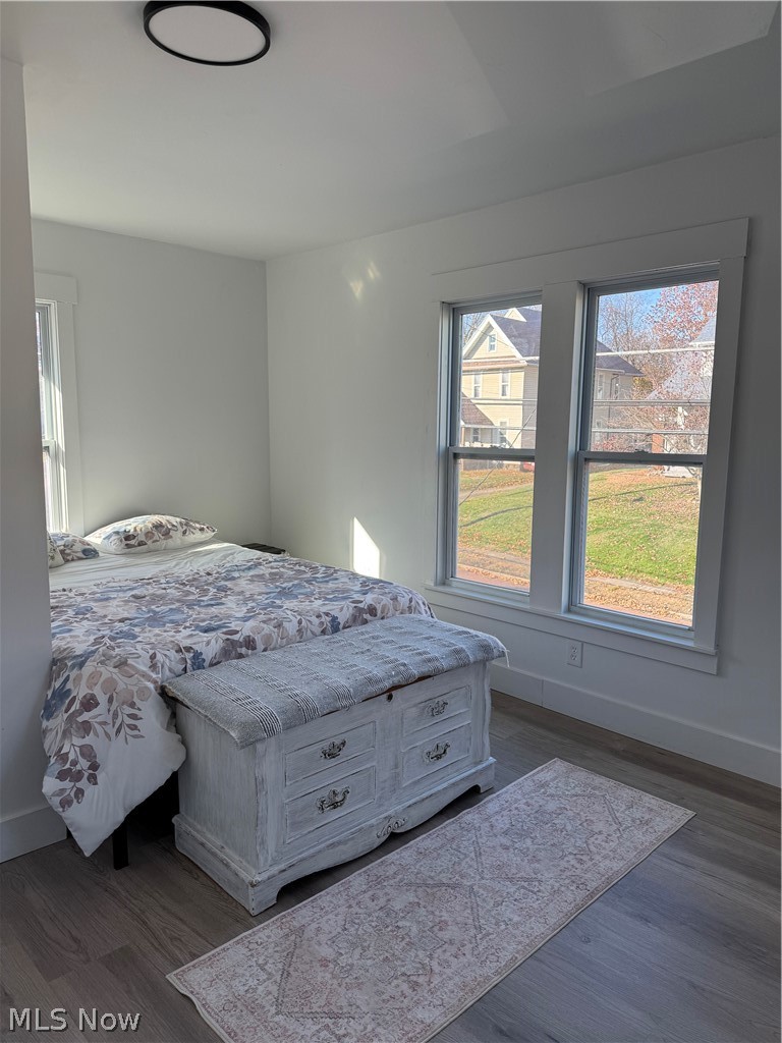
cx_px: 391
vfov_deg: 71.6
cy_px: 522
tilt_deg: -6.9
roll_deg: +0.0
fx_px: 723
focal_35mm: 24
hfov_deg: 56.8
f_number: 1.78
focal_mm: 6.76
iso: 64
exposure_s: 1/232
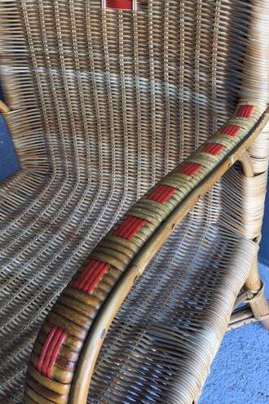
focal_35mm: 39
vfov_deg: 49.3
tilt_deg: -37.0
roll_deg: +4.7
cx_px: 183
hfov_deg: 33.9
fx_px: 437
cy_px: 166
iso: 32
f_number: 2.2
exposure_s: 1/33
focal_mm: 4.15
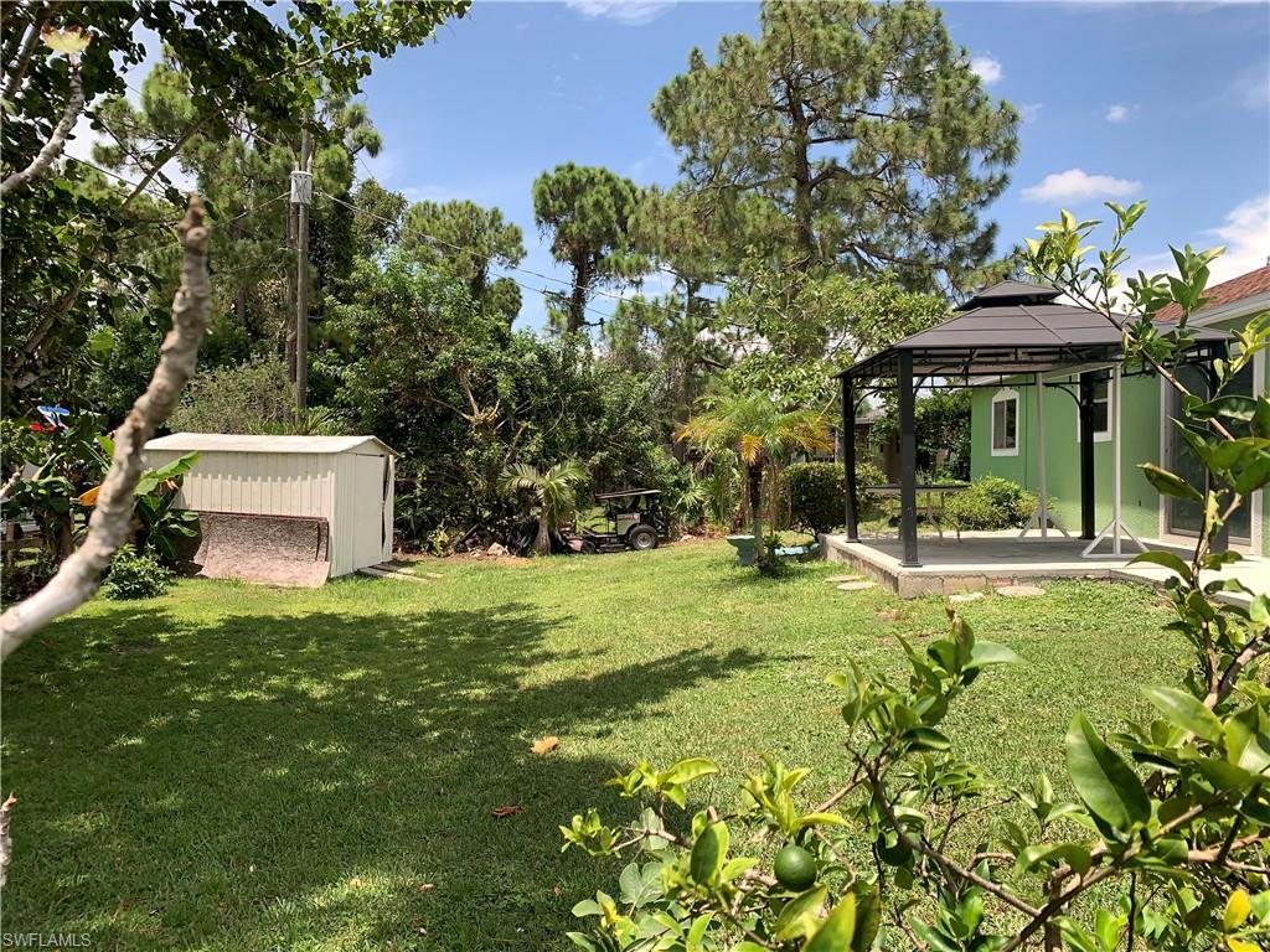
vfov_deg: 53.1
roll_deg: -0.3
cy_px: 476
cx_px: 635
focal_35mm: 26
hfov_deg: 67.3
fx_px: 954
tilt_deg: -1.4
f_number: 1.8
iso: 25
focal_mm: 4.25
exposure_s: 1/1634
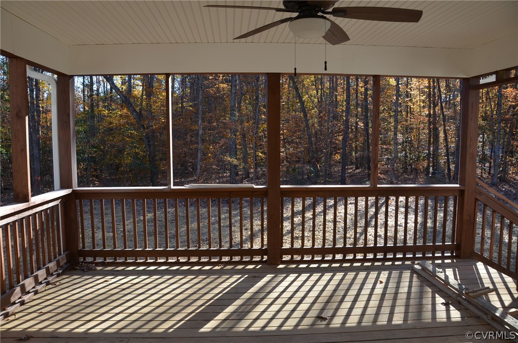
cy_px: 172
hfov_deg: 67.5
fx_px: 388
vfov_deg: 47.7
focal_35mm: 27
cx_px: 259
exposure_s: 1/200
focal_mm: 18
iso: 200
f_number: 7.1
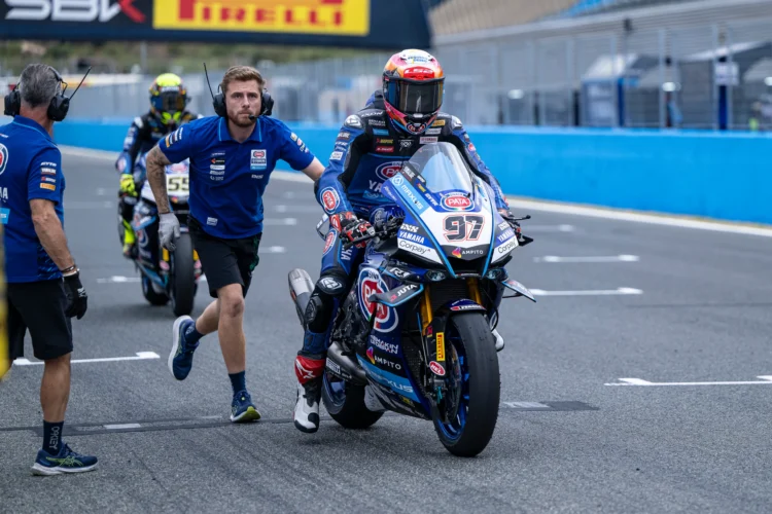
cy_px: 251
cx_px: 473
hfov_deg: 12.4
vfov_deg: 8.3
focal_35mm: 165
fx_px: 3545
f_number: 2.8
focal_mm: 130
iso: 400
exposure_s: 1/800
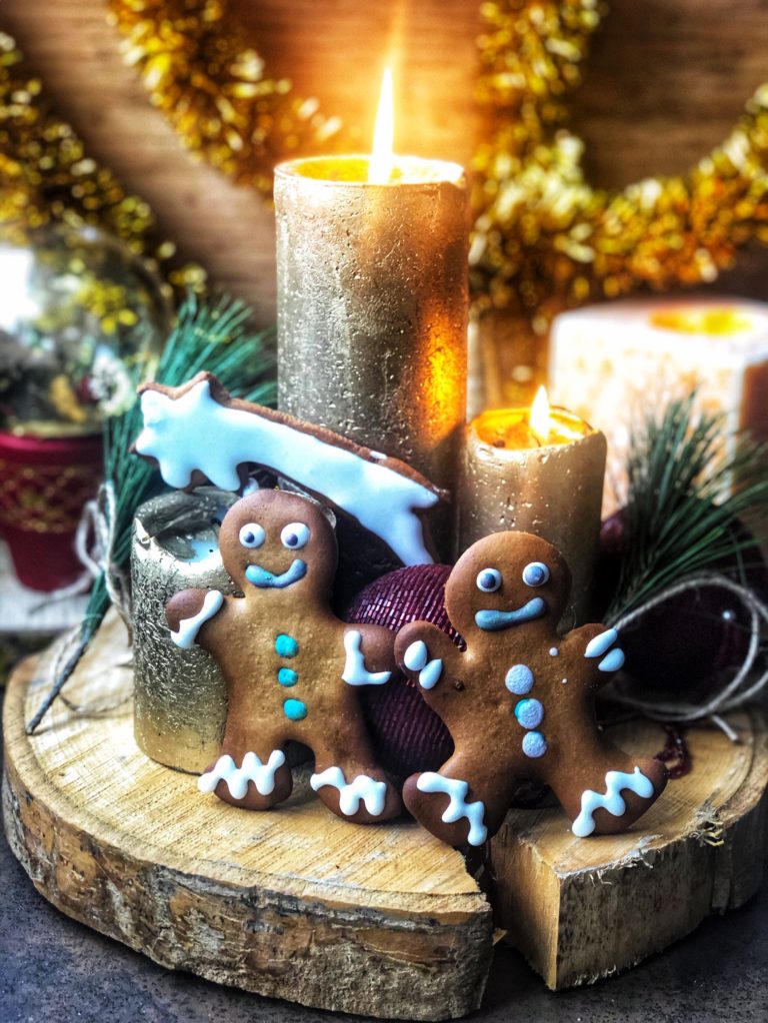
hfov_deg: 25.7
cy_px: 512
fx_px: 1686
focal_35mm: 57
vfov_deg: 33.8
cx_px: 384
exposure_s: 1/30
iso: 160
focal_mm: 6.6
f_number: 2.8
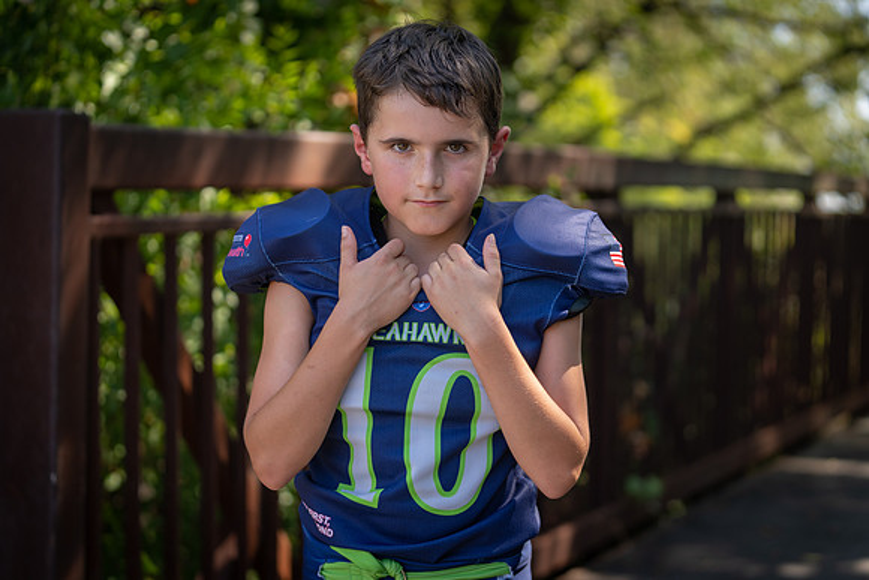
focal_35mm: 70
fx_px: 1690
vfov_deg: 19.5
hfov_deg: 28.8
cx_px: 434
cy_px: 290
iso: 100
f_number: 2.8
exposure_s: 1/320
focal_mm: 70
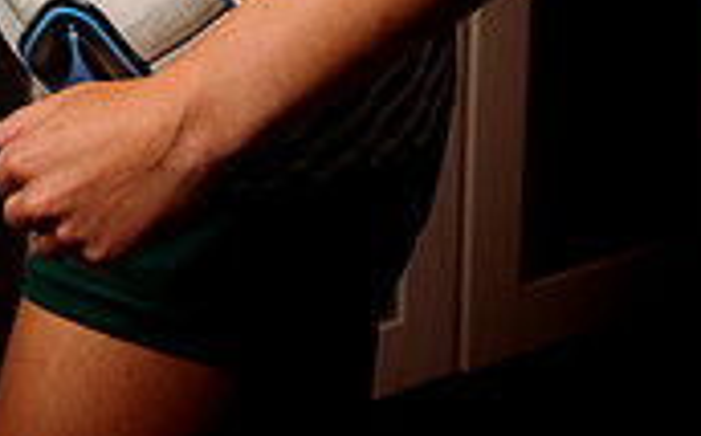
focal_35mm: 136
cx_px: 134
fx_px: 2595
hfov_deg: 15.3
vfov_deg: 9.0
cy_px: -477
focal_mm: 51
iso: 125
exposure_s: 1/250
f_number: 5.6
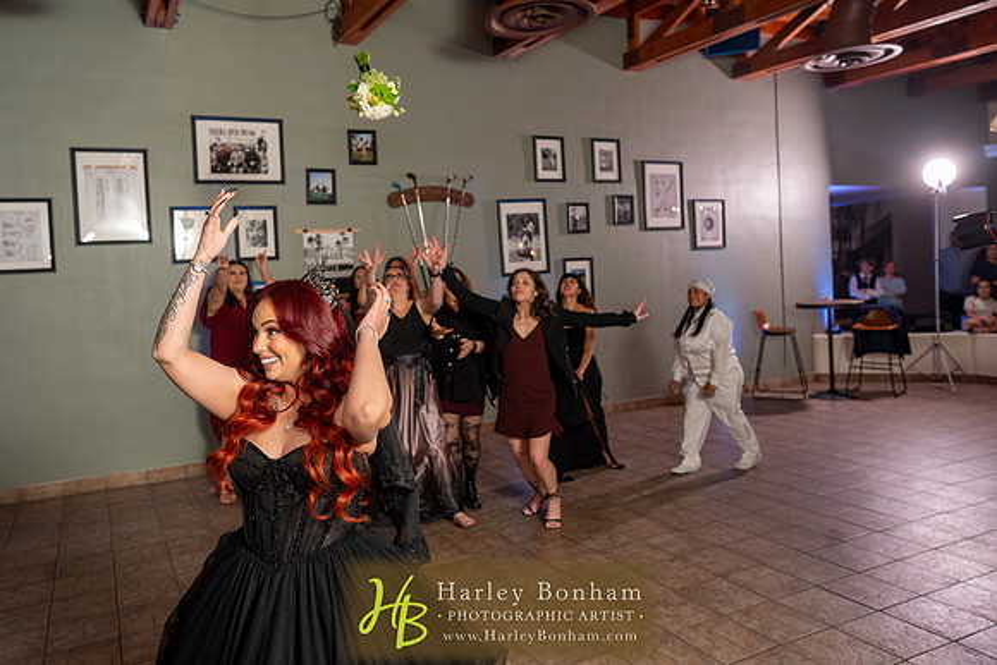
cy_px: 292
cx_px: 437
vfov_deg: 47.9
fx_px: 747
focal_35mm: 27
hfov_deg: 67.2
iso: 500
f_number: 4
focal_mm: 24
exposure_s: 1/125
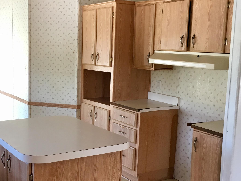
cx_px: 81
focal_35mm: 49
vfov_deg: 29.7
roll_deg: -1.0
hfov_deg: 38.5
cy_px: 96
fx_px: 341
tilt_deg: -8.8
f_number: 2.2
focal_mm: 4.15
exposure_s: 1/30
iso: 50
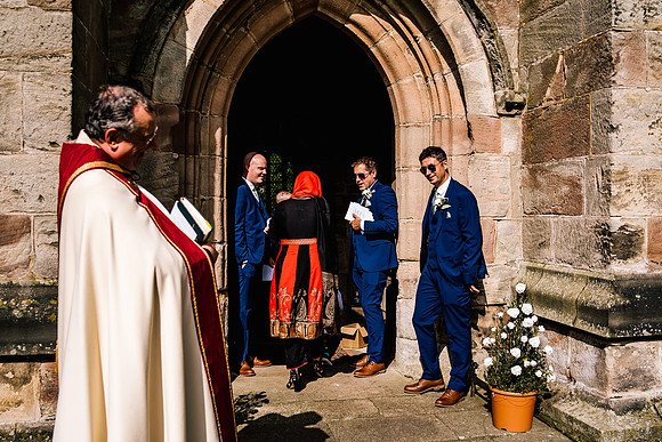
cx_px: 331
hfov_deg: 53.2
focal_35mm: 36
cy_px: 221
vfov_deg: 37.0
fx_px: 661
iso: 50
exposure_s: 1/1000
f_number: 4.5
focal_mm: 35
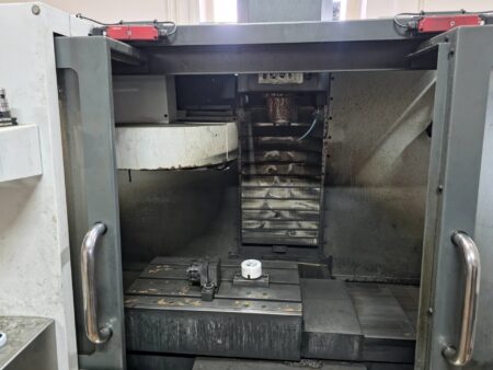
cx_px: 246
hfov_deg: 73.9
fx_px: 328
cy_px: 185
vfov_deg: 58.9
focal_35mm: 23
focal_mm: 6.3
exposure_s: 1/100
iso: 1250
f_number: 1.7
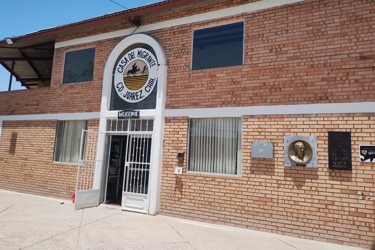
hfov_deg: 67.4
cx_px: 183
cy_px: 110
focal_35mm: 27
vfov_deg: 47.8
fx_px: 281
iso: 104
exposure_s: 1/4180
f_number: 1.7
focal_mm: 4.71
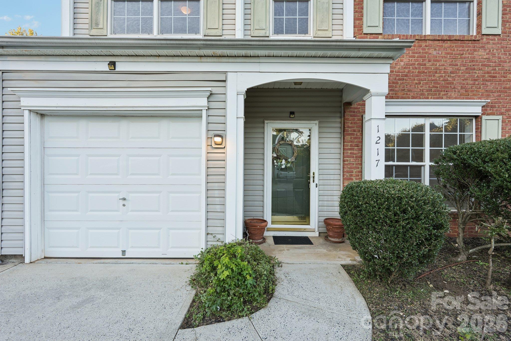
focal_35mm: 16
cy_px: 170
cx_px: 256
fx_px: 227
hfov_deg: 96.7
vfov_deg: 73.7
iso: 200
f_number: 8
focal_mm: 16
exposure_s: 1/30
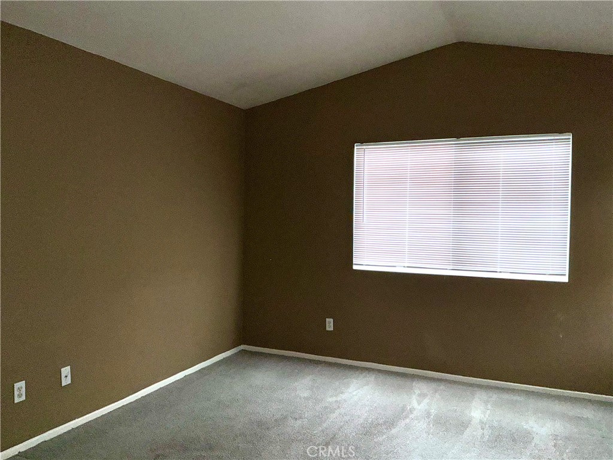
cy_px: 230
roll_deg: -1.0
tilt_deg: -2.3
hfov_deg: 63.4
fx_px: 496
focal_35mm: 28
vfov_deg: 49.7
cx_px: 306
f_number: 1.8
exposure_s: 1/60
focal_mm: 3
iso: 25
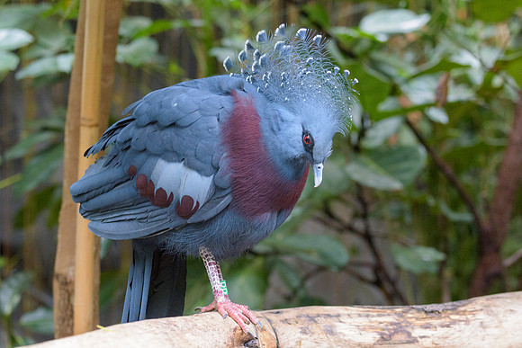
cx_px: 254
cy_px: 158
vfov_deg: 8.6
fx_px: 2308
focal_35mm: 159
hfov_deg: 12.9
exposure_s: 1/160
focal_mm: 100
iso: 2500
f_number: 4.8
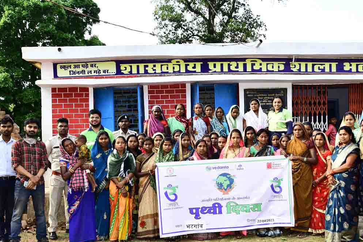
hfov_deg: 48.4
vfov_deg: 33.3
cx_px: 196
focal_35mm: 40
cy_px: 146
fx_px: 403
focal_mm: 22
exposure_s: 1/125
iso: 320
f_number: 9
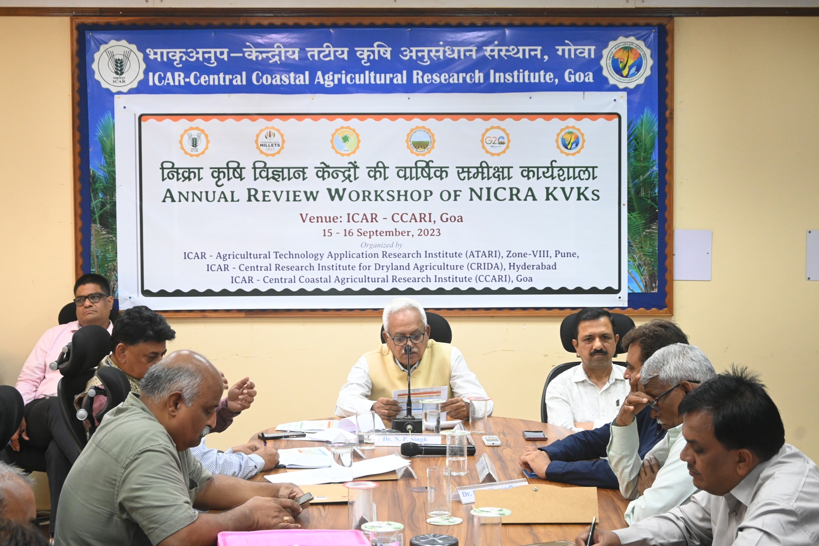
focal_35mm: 64
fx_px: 1467
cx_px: 410
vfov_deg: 21.1
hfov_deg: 31.2
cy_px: 273
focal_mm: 43
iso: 2500
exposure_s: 1/80
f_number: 6
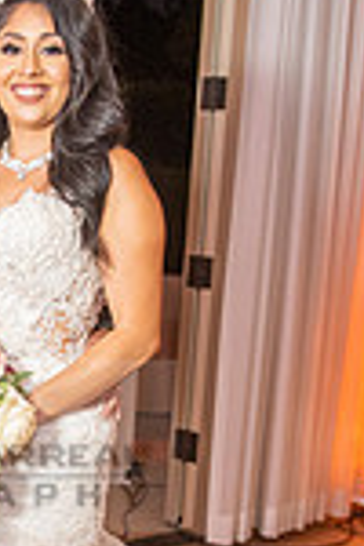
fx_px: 1410
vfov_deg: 21.6
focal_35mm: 93
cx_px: -131
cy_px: 446
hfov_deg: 14.0
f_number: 2.8
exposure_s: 1/125
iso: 1250
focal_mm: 24
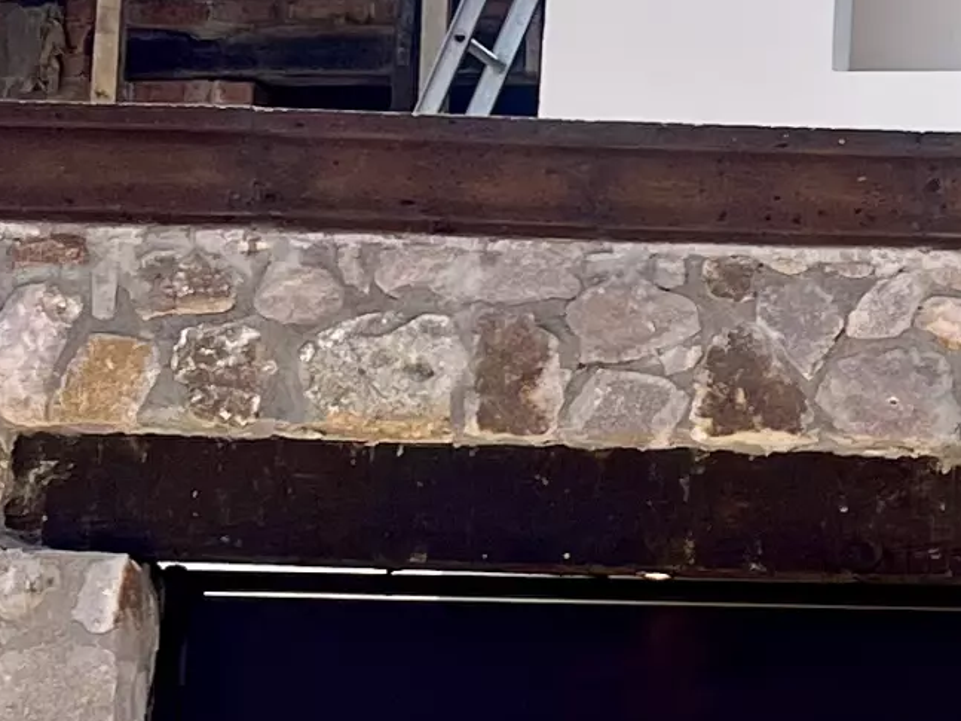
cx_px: 1824
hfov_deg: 11.9
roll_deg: -0.9
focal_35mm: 150
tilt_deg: +10.7
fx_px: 4163
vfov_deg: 9.9
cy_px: 396
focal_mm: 5.1
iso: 50
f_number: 1.6
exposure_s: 1/2899
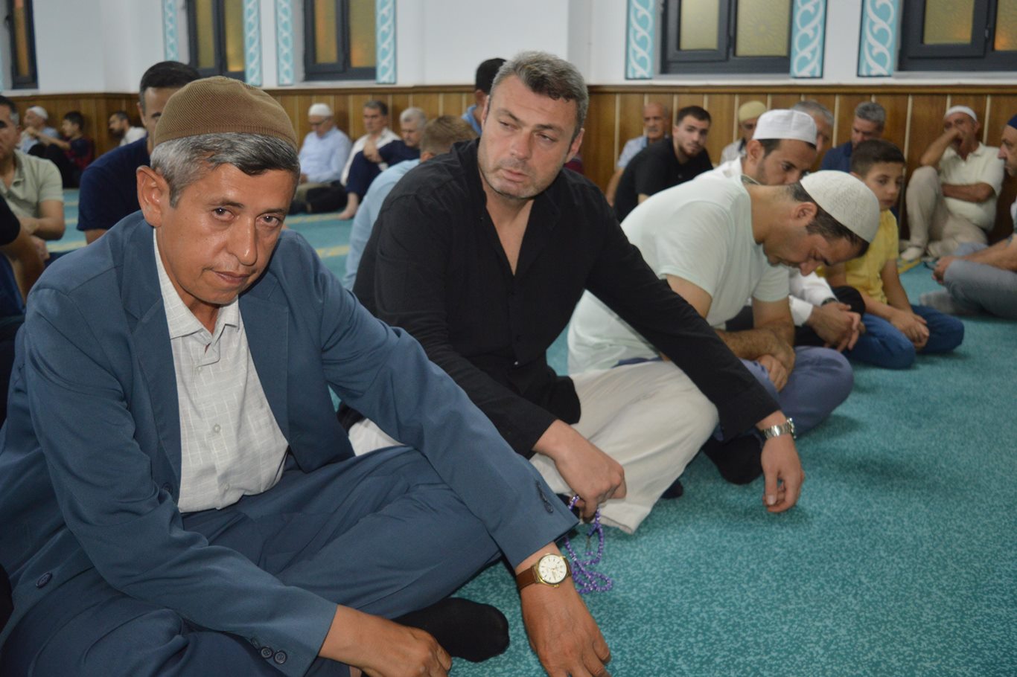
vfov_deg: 38.3
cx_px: 508
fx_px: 974
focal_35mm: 34
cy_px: 338
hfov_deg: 55.1
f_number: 3.8
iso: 900
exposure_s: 1/60
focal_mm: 23
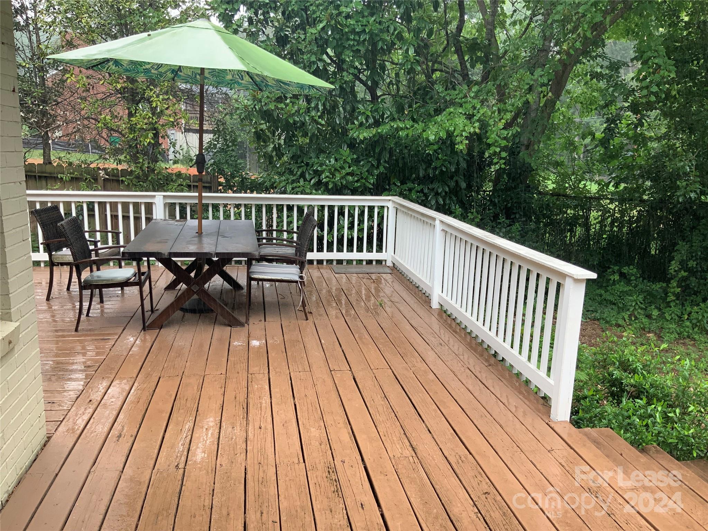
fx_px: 593
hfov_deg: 61.7
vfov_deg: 48.2
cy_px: 266
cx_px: 354
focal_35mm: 29
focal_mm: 3
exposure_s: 1/124
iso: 16
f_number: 1.8
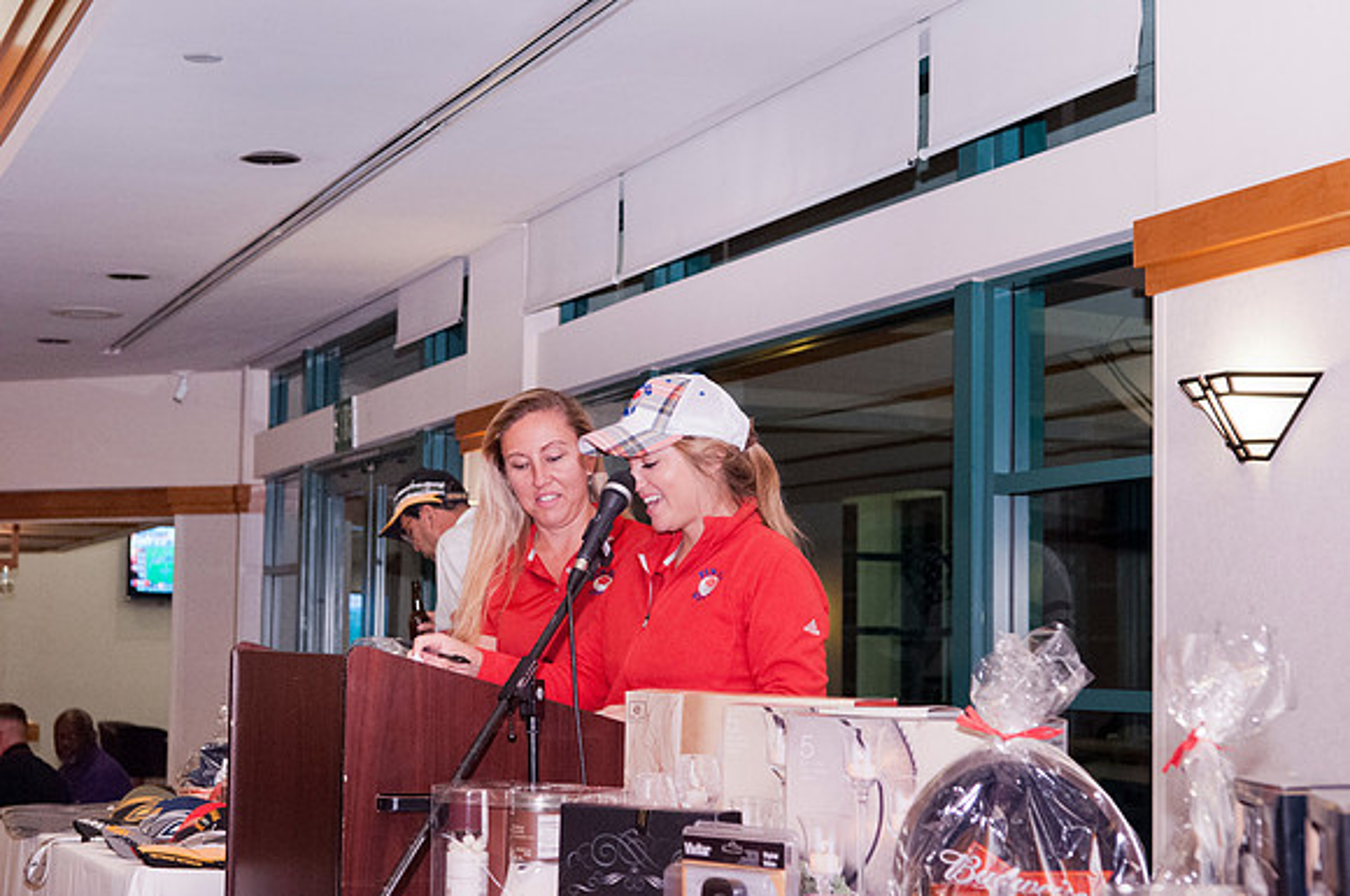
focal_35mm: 60
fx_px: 2247
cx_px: 675
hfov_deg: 33.4
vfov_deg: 22.6
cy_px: 448
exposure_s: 1/100
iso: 1250
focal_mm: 40
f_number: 4.5
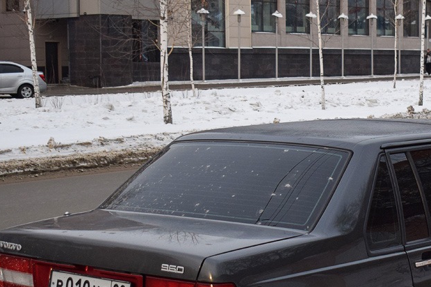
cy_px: 221
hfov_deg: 22.3
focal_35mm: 90
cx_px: 344
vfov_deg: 15.1
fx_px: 1077
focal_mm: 31
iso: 800
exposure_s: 1/640
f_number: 5.6
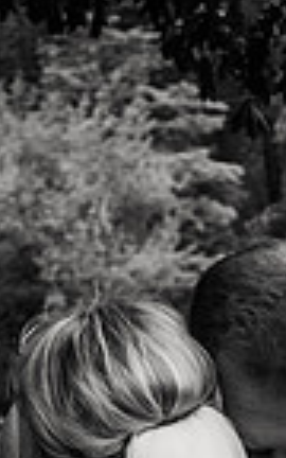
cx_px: 181
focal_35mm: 382
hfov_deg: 3.4
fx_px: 4764
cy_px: 437
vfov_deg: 5.5
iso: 200
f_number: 8
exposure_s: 1/250
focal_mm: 62
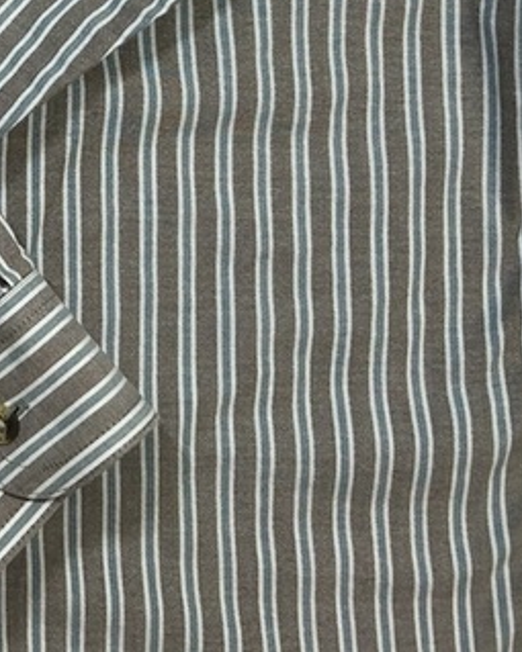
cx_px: -307
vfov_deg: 17.4
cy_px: -105
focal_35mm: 106
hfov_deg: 13.5
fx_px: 2048
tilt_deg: -84.4
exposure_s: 1/120
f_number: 1.5
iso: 40
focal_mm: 5.7
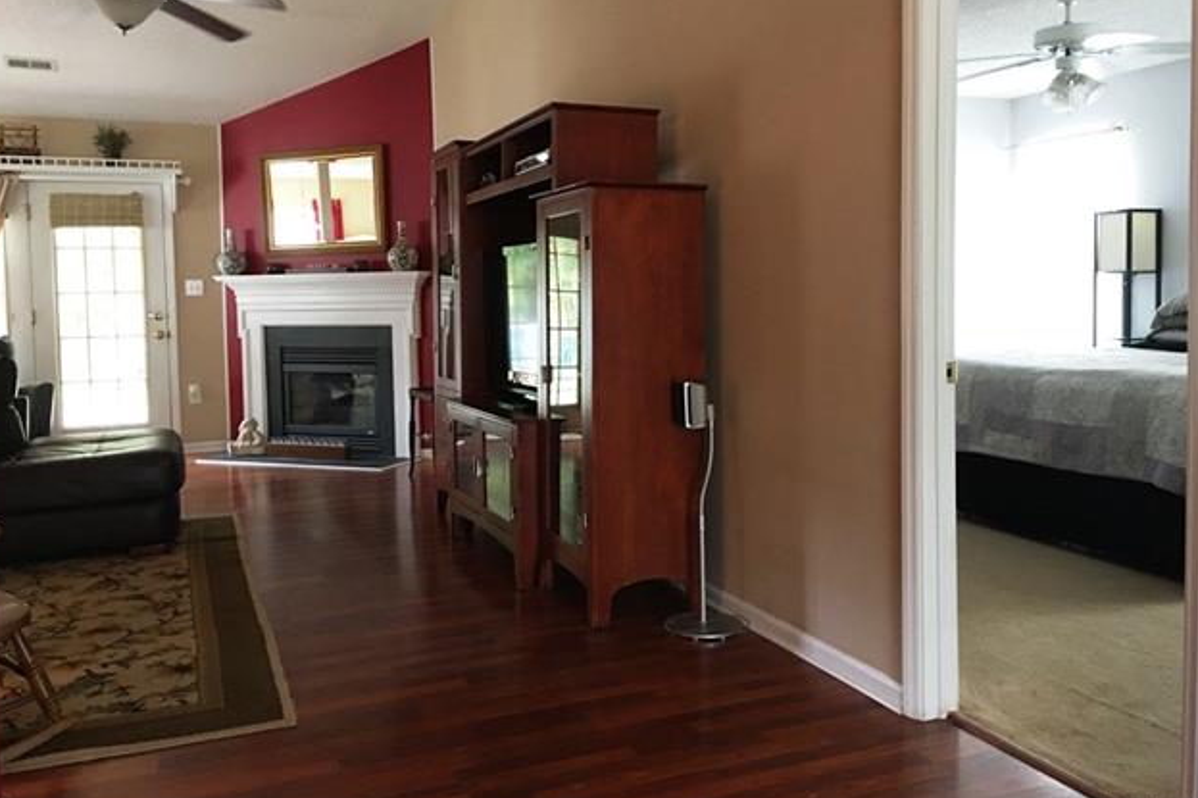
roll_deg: +1.1
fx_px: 1031
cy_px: 360
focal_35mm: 31
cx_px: 590
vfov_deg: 42.3
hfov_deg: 60.3
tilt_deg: -2.4
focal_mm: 4.15
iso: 80
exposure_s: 1/15
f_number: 2.2
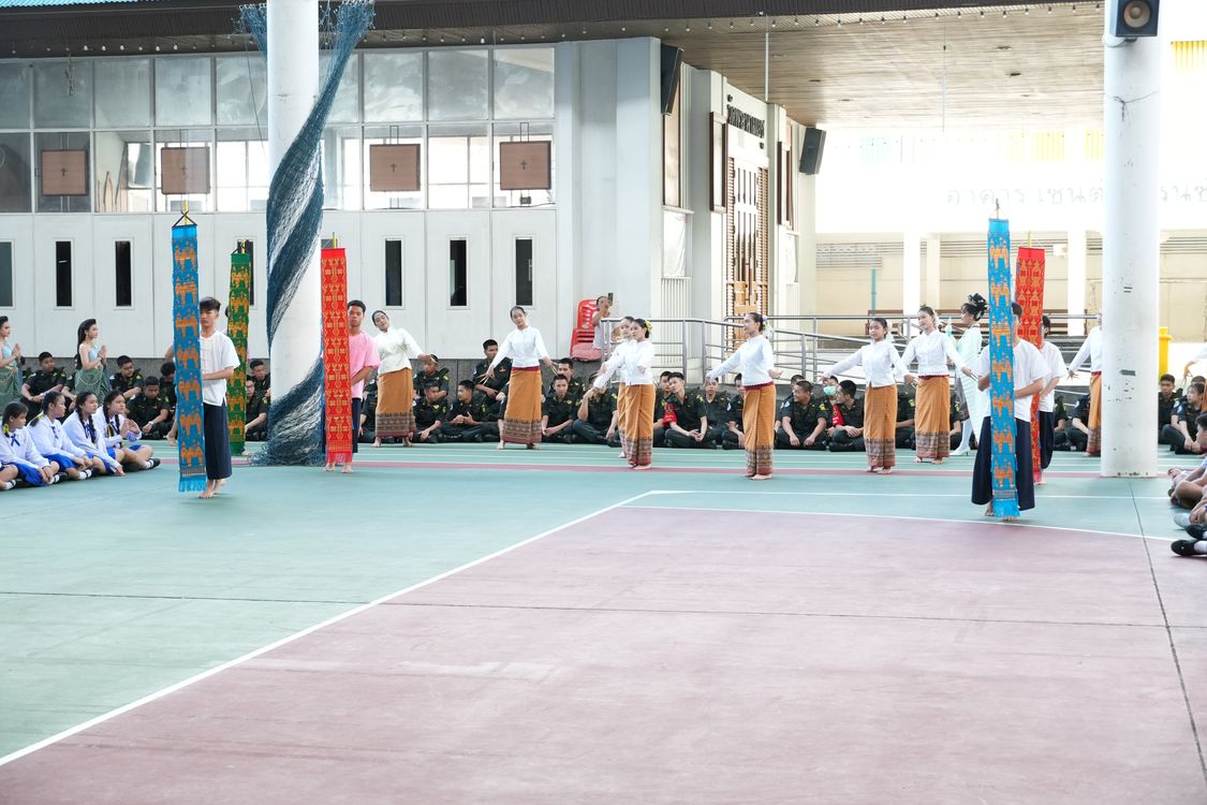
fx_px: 2112
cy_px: 402
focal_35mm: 63
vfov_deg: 21.6
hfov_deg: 31.9
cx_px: 604
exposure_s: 1/250
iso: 1250
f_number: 5
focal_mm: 42
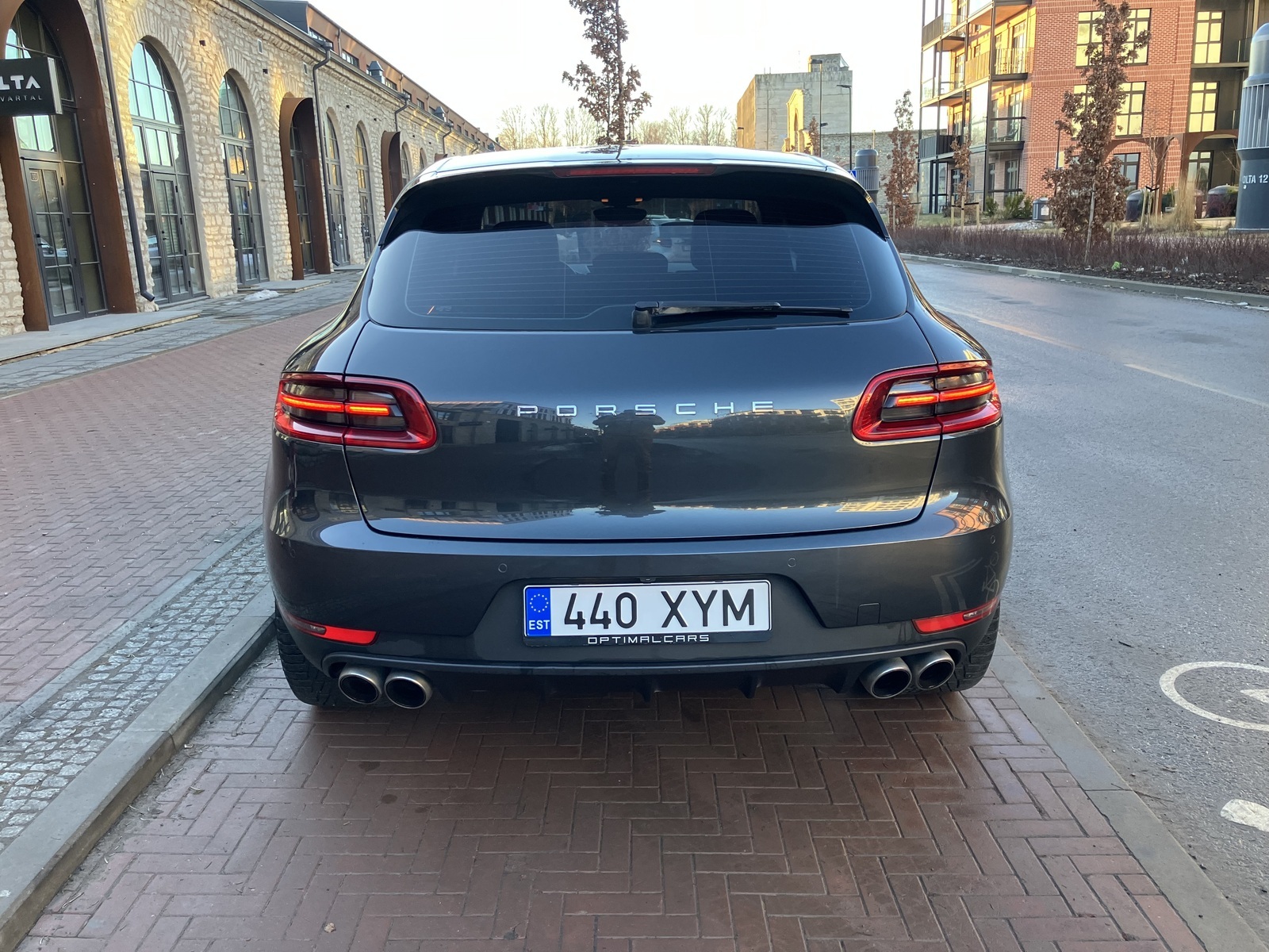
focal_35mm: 28
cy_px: 476
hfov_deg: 63.4
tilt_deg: -11.6
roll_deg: +2.6
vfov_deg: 49.7
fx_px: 1026
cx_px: 634
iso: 80
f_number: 1.8
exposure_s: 1/104
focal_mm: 3.99
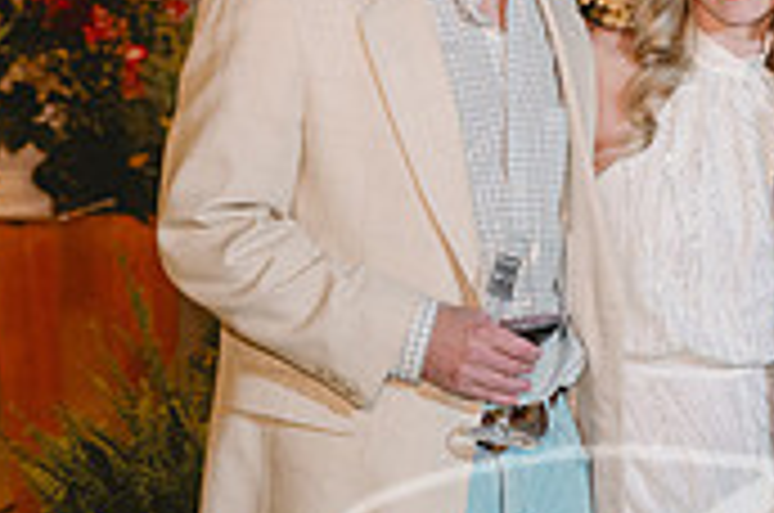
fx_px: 2897
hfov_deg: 15.0
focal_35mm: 135
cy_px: 117
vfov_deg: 10.1
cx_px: 770
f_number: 2.8
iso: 2000
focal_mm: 40
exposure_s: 1/80
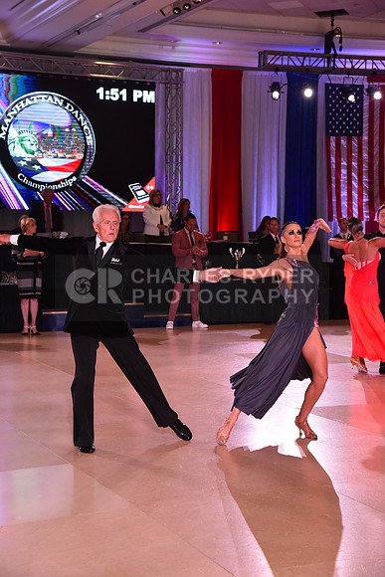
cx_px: 192
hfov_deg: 20.6
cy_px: 288
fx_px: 1058
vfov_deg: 30.5
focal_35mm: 66
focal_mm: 66
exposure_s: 1/400
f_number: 6.3
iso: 2500
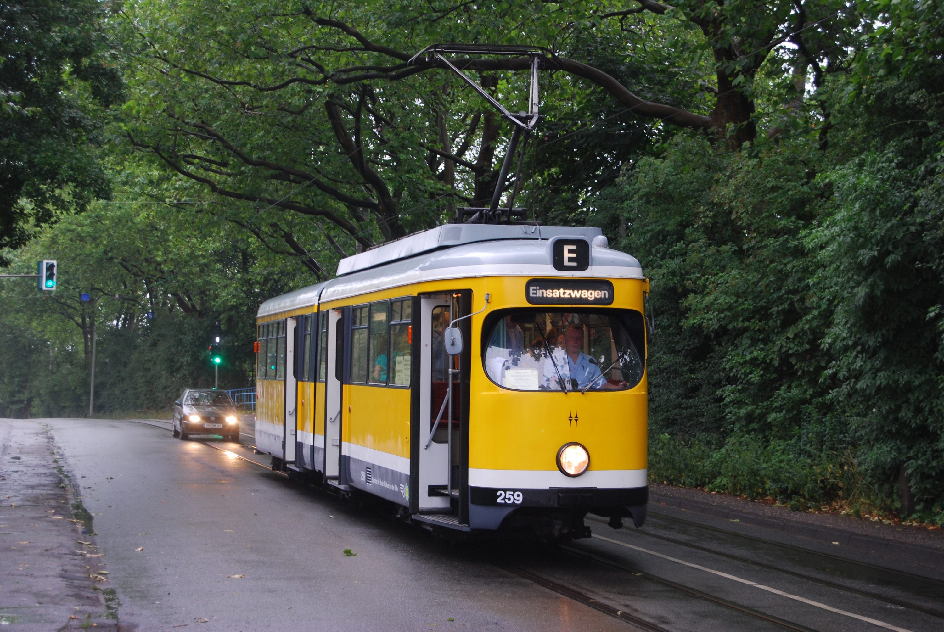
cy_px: 316
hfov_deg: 27.0
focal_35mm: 75
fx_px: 1969
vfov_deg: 18.2
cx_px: 472
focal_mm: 50
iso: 320
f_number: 5.6
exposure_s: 1/30
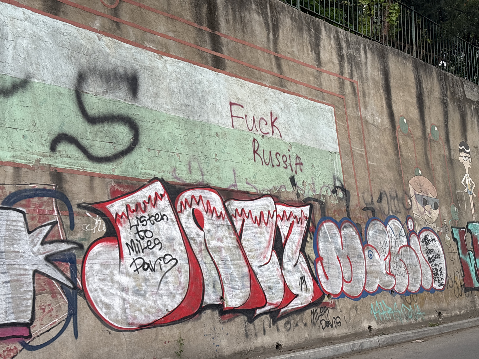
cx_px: 240
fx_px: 720
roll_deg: +2.8
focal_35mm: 52
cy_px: 180
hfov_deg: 36.8
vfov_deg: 28.0
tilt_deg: +4.5
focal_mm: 5.96
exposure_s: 1/121
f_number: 1.6
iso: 32
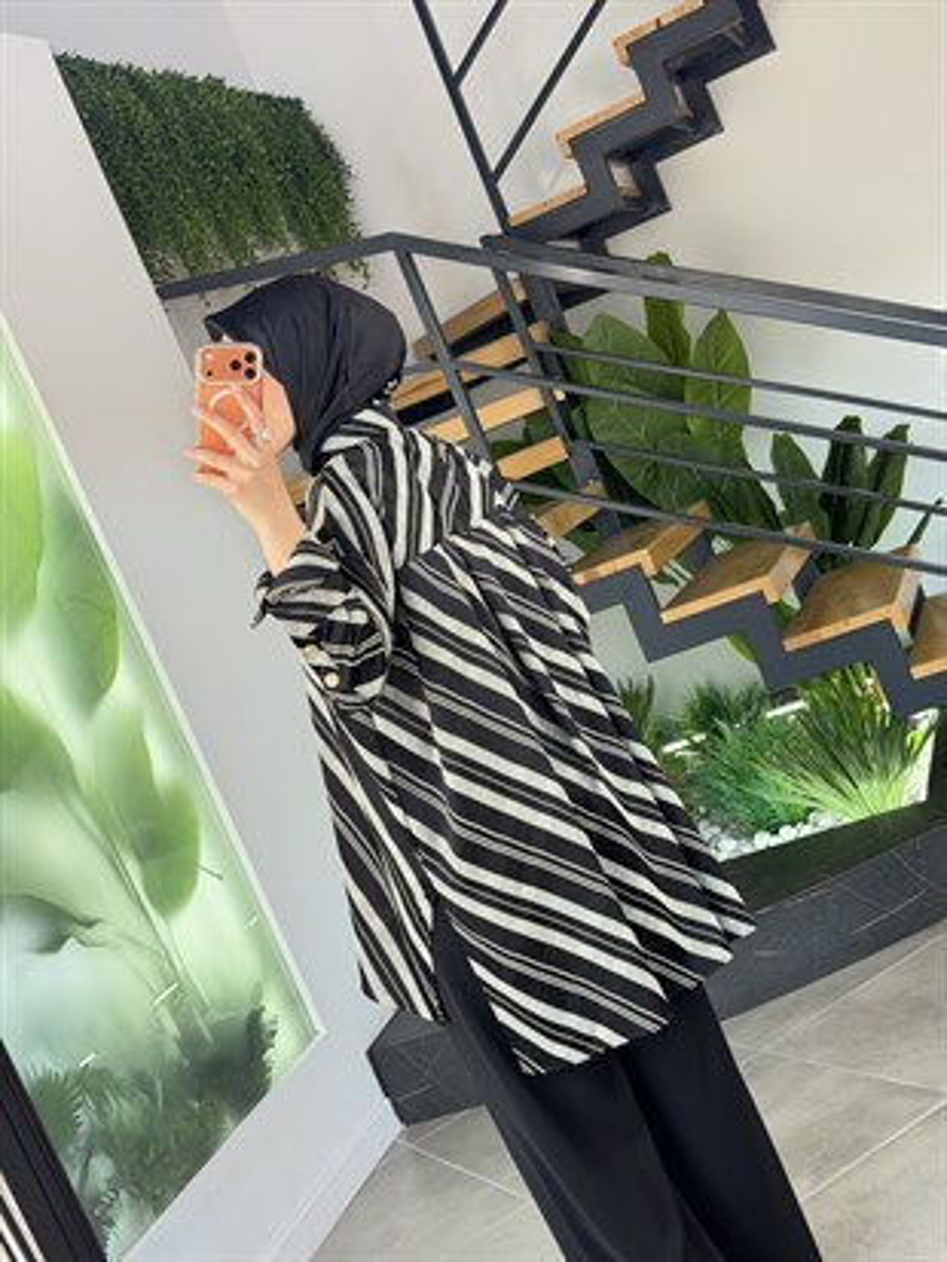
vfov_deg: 39.6
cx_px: 474
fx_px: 1750
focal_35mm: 48
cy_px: 631
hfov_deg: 30.3
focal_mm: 6.76
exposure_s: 1/121
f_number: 1.78
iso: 80
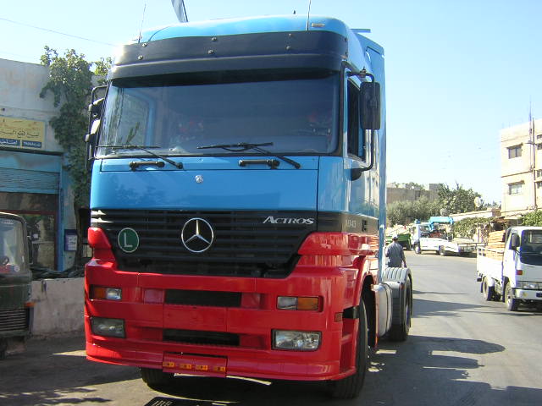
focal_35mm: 43
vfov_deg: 33.6
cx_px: 271
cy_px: 203
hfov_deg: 43.9
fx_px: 673
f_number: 5.6
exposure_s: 1/128
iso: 114
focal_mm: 5.6
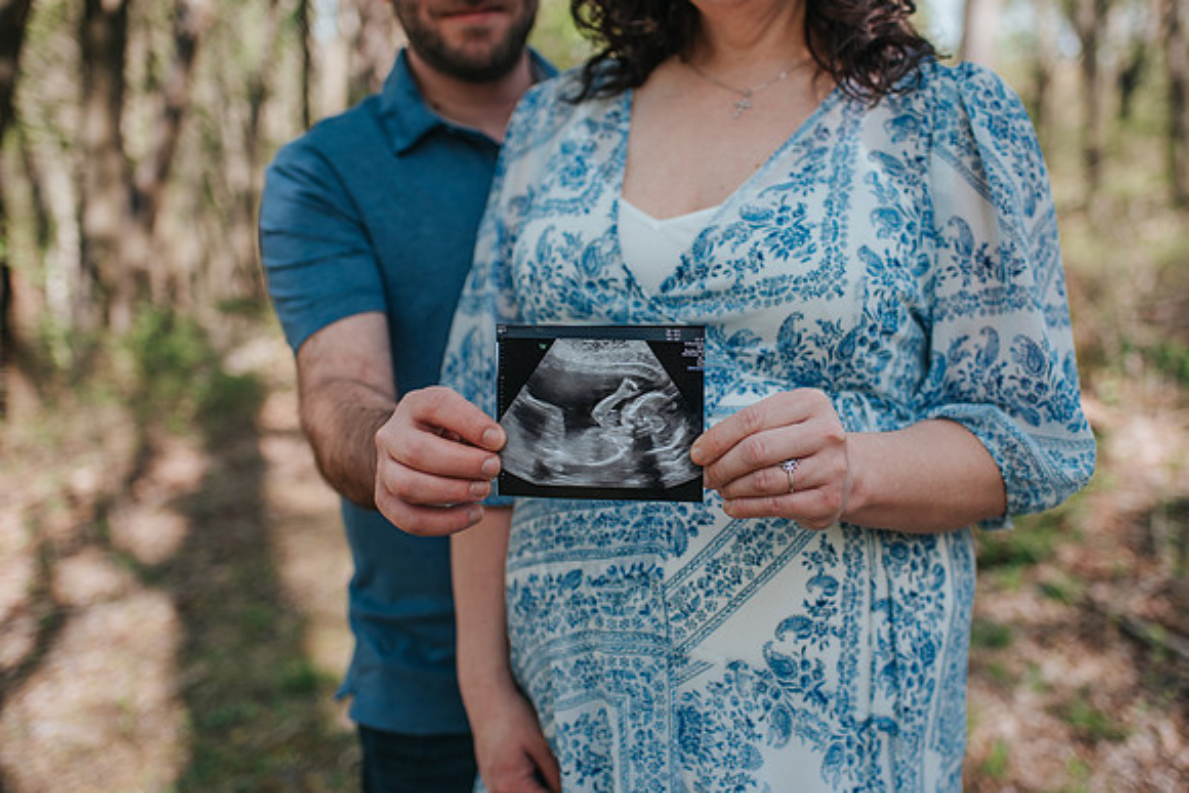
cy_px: 396
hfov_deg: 49.6
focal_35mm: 39
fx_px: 1285
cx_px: 642
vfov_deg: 34.3
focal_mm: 35
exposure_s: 1/1000
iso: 220
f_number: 2.5
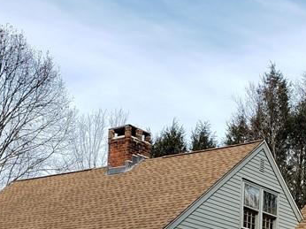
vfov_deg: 17.7
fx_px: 680
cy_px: 314
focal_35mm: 77
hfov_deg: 24.3
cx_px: 302
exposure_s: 1/761
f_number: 2.4
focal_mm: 4.3
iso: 50
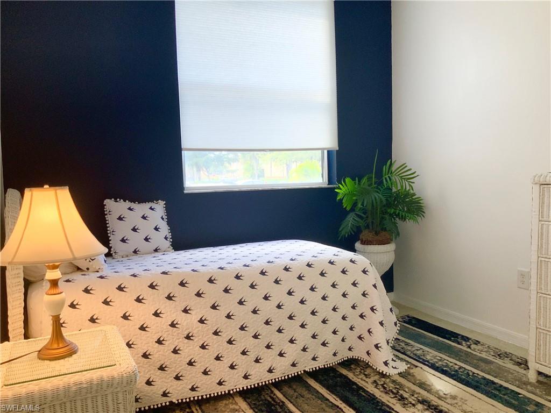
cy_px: 206
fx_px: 462
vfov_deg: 48.2
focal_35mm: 29
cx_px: 276
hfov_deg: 61.7
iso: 64
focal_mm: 3
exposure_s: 1/120
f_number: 1.8
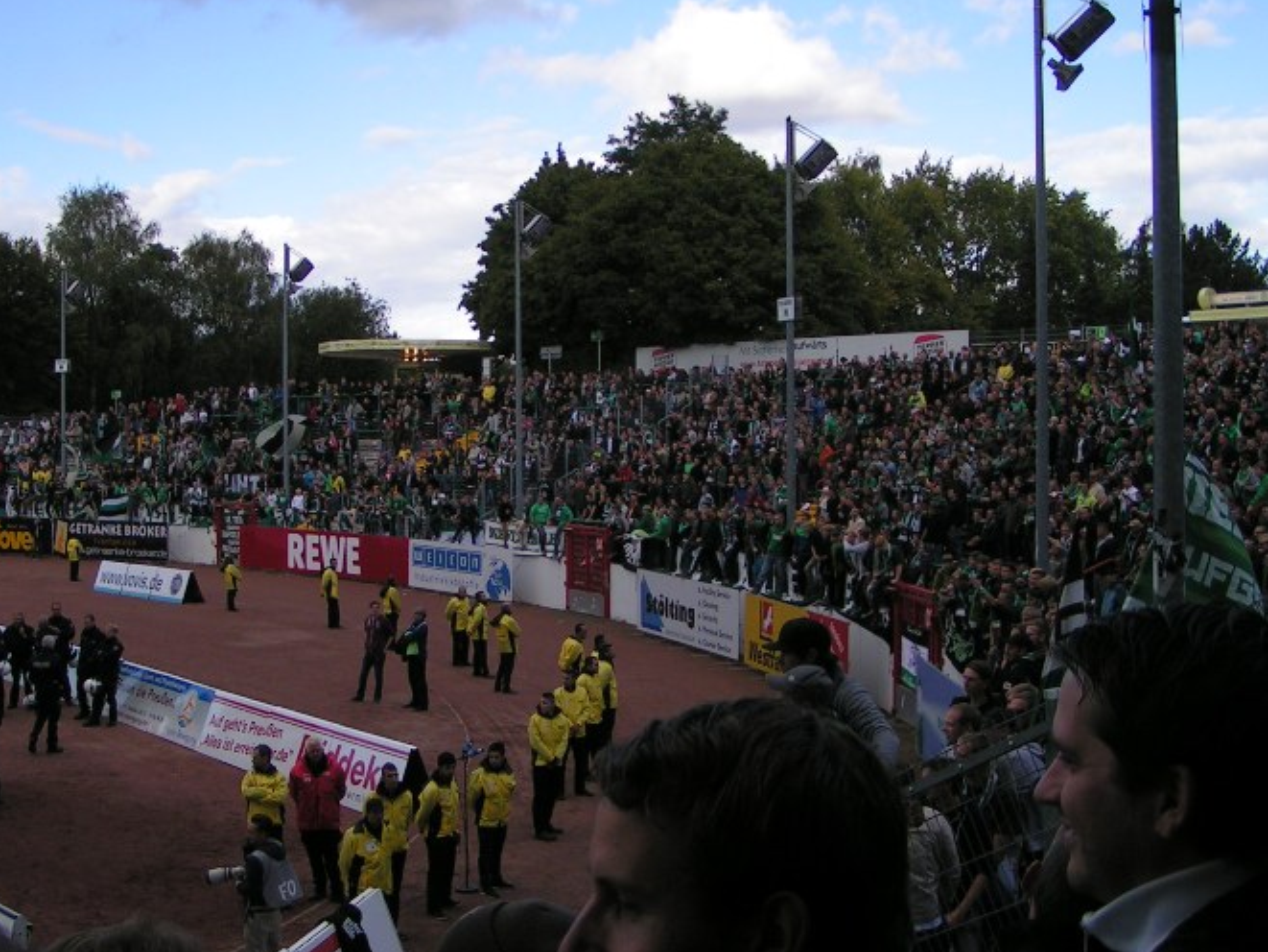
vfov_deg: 31.5
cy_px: 436
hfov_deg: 41.0
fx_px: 1685
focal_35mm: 46
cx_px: 508
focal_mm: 5.8
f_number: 2.8
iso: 50
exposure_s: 1/800
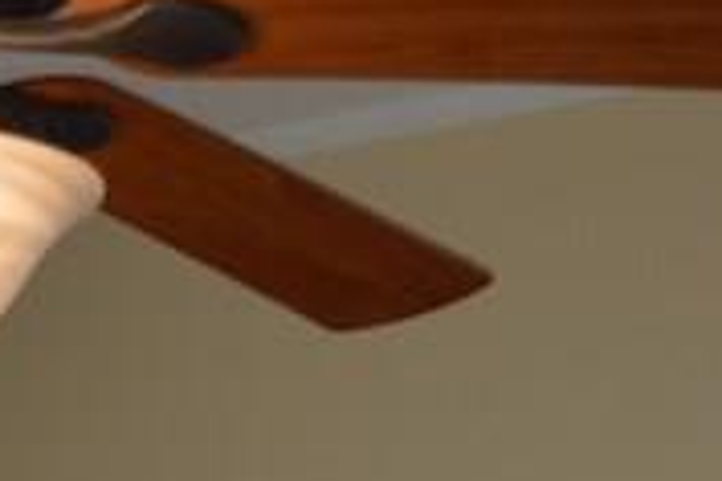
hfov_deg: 10.7
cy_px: 1376
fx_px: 3830
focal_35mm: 191
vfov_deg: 6.6
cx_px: 110
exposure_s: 1/500
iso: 500
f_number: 3.8
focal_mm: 22
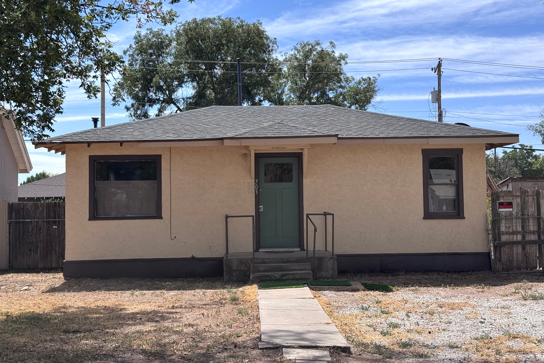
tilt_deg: +2.8
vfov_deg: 27.0
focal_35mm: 50
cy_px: 167
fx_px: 755
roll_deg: +1.4
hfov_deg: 39.6
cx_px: 272
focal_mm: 6.76
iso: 64
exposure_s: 1/4975
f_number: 1.78
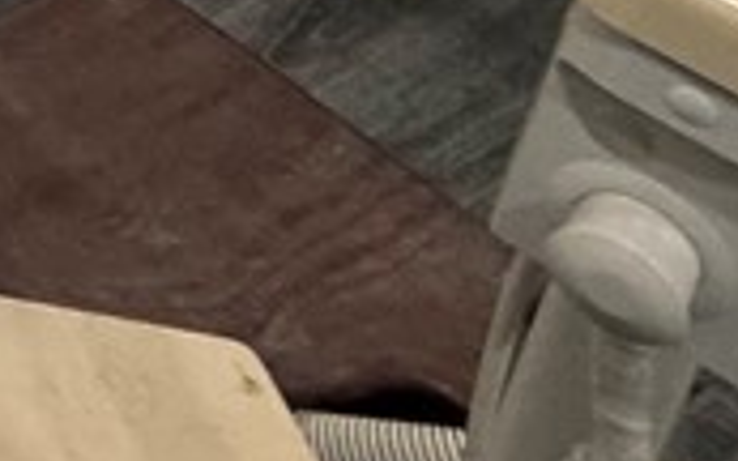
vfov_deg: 9.6
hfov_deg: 13.3
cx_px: -1216
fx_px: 1769
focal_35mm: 88
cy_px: -1088
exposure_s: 1/88
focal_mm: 2.22
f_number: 2.2
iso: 320
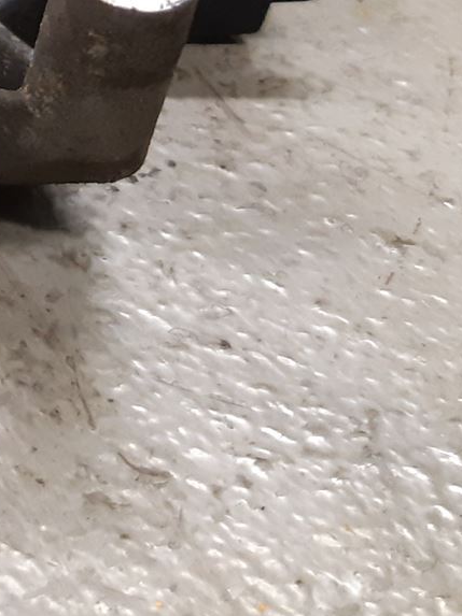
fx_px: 1657
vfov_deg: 19.6
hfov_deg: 13.2
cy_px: -156
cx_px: -533
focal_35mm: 93
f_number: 1.7
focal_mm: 3.93
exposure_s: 1/50
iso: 160
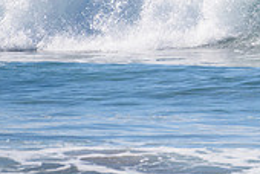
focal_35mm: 2091
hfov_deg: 1.0
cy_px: -9
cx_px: 492
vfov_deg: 0.7
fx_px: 15128
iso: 140
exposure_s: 1/2000
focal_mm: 500
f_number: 5.6
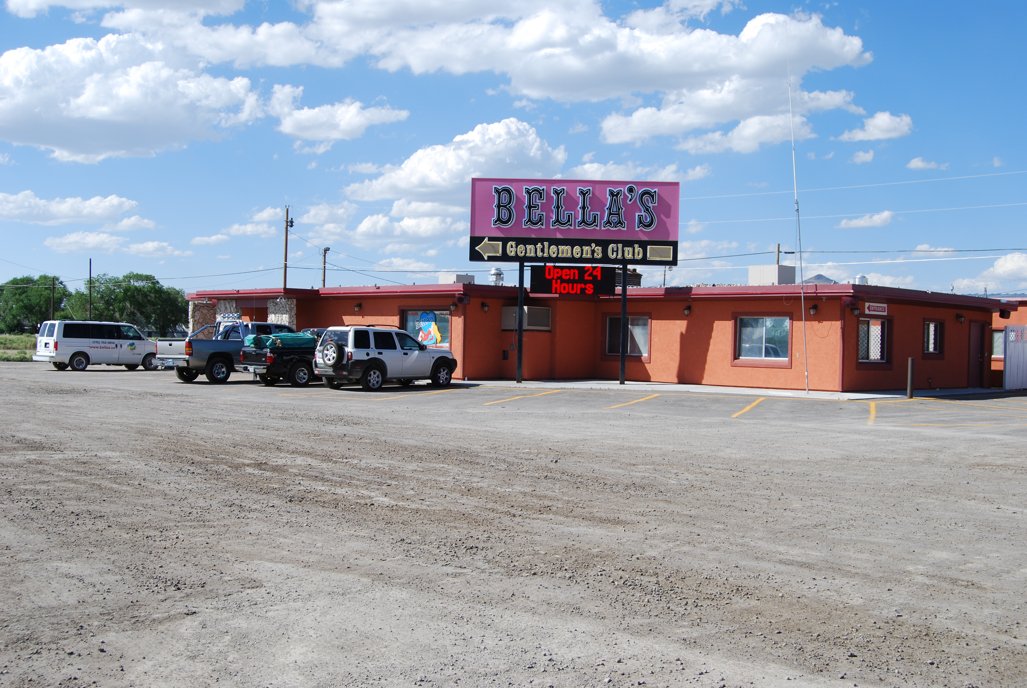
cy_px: 344
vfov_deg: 34.3
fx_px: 1114
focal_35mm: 39
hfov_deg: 49.5
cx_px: 514
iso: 100
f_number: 8
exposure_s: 1/250
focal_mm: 26
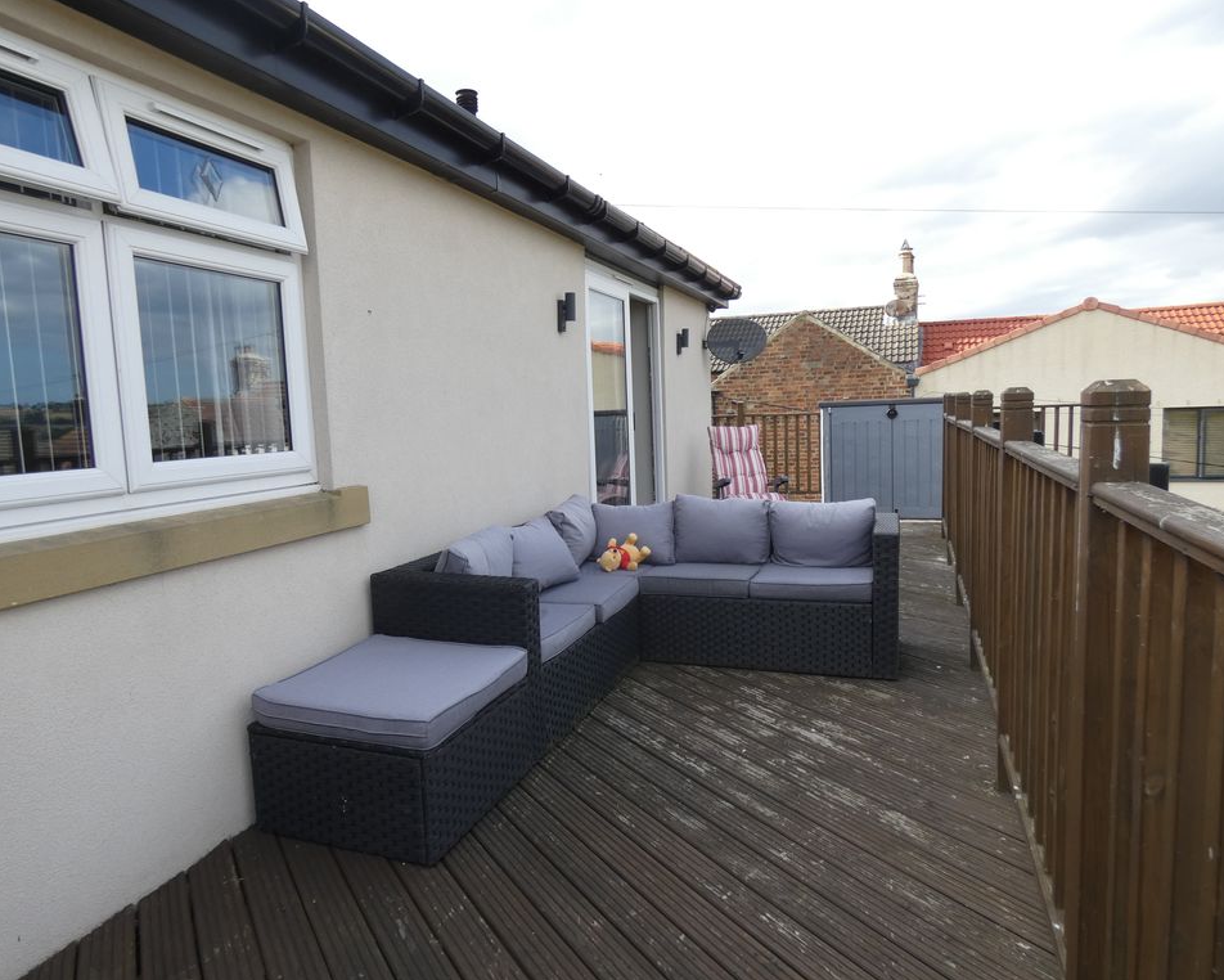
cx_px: 594
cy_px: 491
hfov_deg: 77.6
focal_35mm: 21
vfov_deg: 65.5
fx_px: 761
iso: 80
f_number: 2.8
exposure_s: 1/500
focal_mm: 3.6
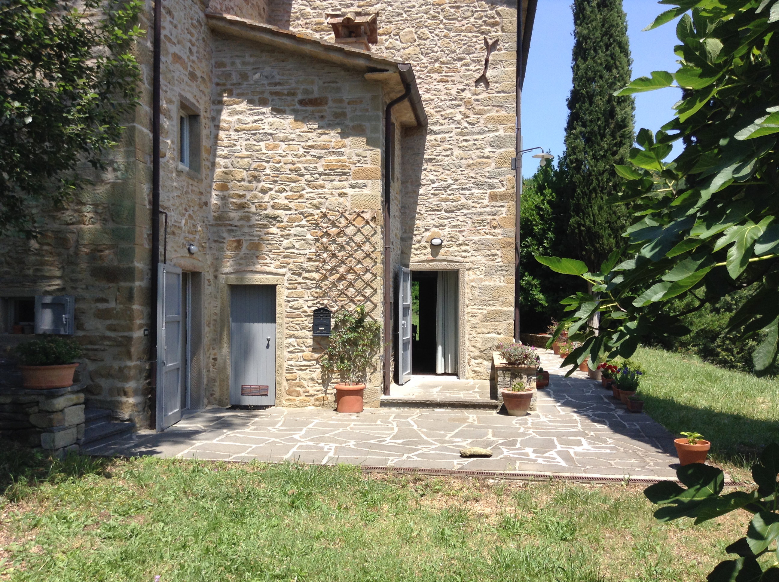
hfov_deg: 55.4
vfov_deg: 42.8
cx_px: 390
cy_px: 291
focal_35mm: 33
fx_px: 742
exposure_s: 1/794
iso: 25
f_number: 2.4
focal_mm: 3.3
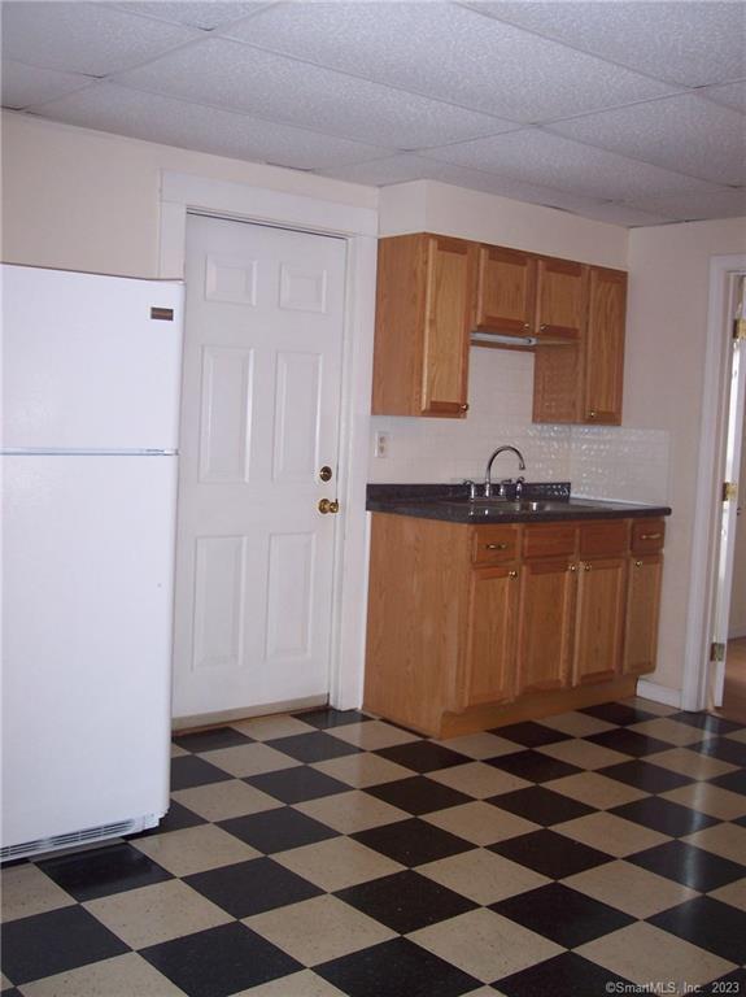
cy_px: 498
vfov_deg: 49.0
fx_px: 1093
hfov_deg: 37.7
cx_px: 373
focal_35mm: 38
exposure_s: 1/30
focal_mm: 8
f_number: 2.8
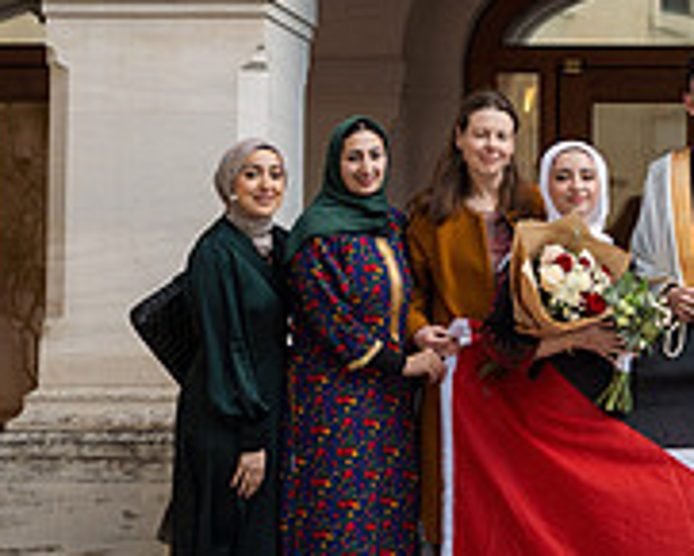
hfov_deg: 14.7
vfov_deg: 12.1
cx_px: 789
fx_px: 2610
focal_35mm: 127
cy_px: 121
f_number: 3.5
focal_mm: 40
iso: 200
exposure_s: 1/640
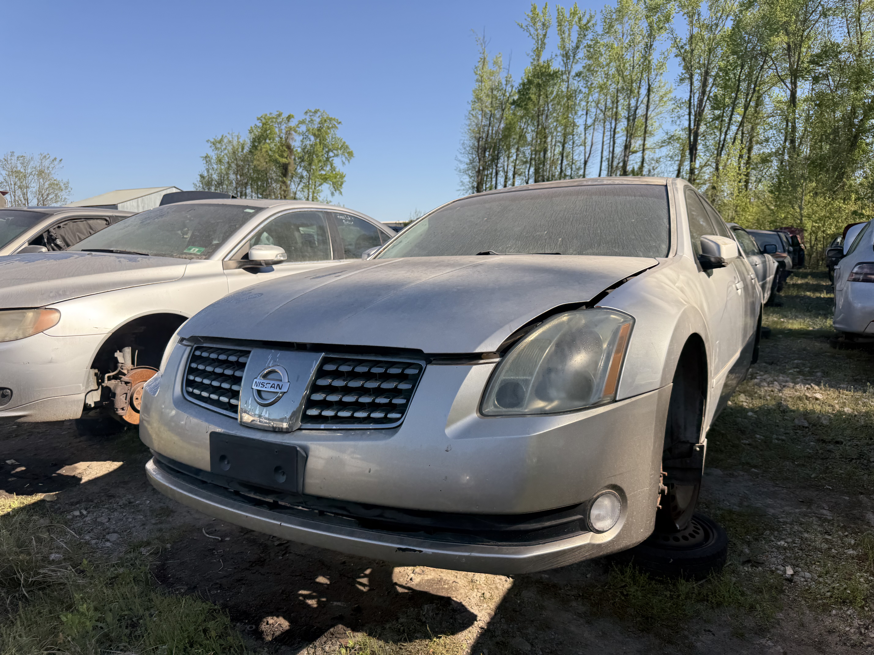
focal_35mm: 24
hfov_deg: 71.6
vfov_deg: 56.8
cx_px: 437
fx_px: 606
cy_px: 328
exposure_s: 1/2169
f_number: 1.78
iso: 80
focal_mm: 6.76
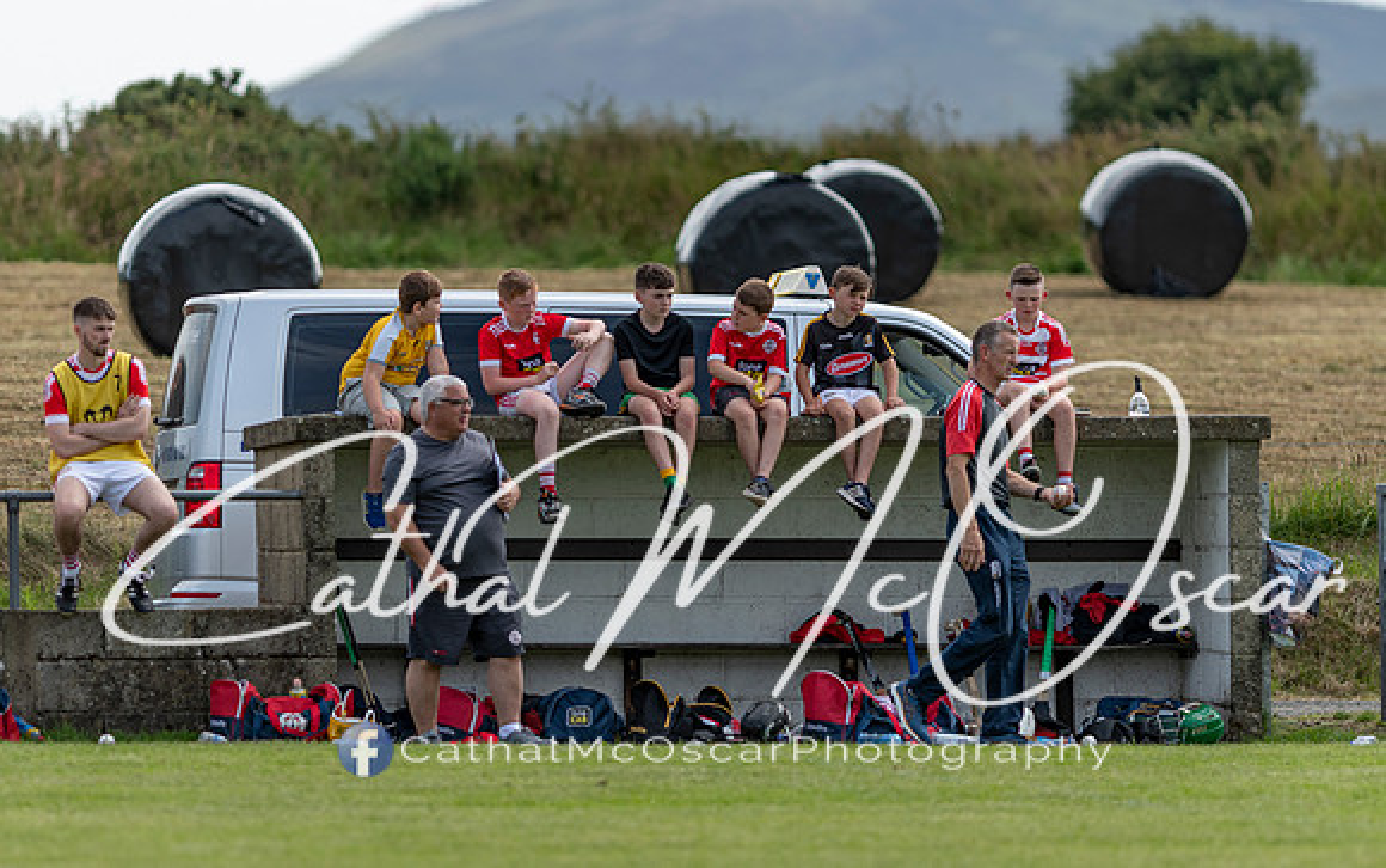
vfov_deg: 2.6
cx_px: 655
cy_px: 462
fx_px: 18788
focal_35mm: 497
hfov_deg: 4.2
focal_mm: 300
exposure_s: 1/1600
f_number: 2.8
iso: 100
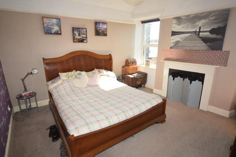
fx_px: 118
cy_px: 78
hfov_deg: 90.0
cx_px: 118
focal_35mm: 18
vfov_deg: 67.4
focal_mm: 12
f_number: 5.6
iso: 220
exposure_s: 1/125
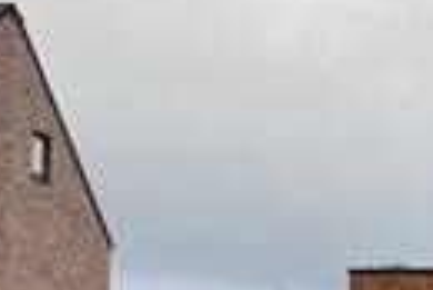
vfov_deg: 9.9
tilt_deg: -1.2
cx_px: 693
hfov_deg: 14.2
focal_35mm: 133
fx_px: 1601
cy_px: 483
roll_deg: -2.2
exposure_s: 1/160
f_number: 1.5
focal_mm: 5.7
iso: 40
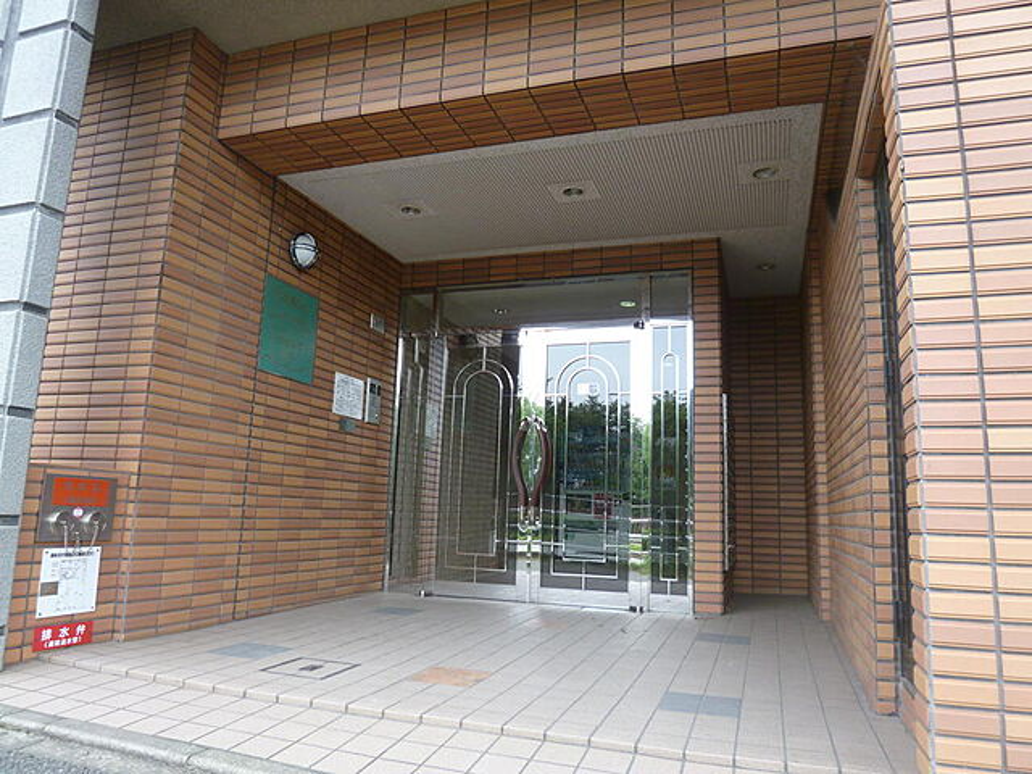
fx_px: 716
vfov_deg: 56.8
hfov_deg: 71.6
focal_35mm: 24
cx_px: 516
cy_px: 387
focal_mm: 4.3
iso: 100
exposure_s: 1/160
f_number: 2.5
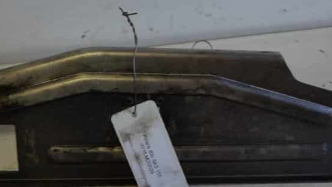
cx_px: 121
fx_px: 511
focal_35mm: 58
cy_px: 138
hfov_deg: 35.8
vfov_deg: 20.6
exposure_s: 1/60
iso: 640
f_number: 4
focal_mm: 20
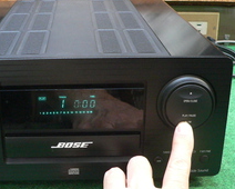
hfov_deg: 29.9
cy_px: 120
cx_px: 85
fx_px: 439
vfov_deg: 24.2
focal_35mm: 63
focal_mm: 6
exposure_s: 1/6
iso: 200
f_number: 2.8
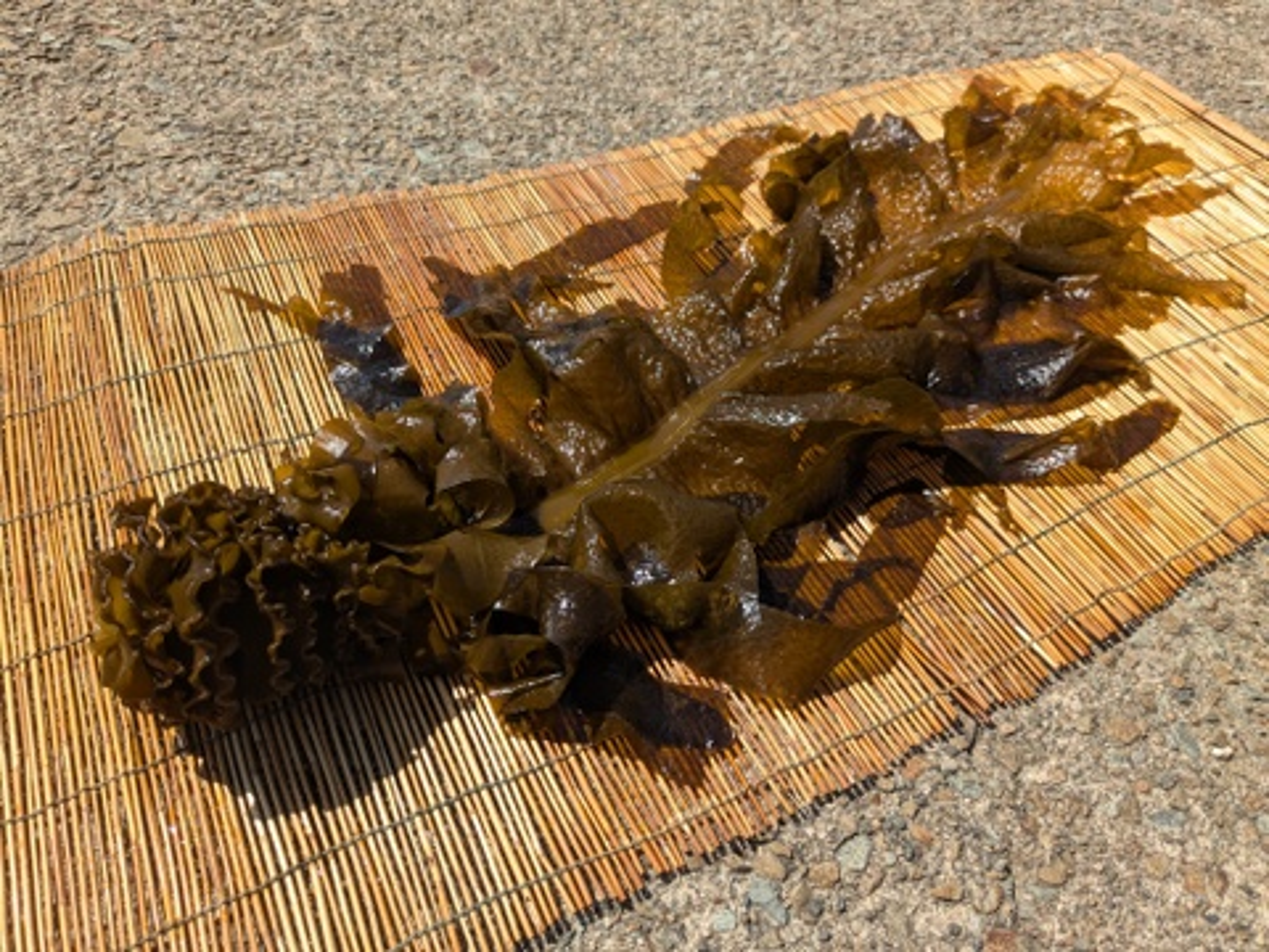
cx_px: 634
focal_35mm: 27
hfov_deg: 65.3
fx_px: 990
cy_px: 476
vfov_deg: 51.4
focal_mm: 4.38
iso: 52
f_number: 1.73
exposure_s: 1/3344
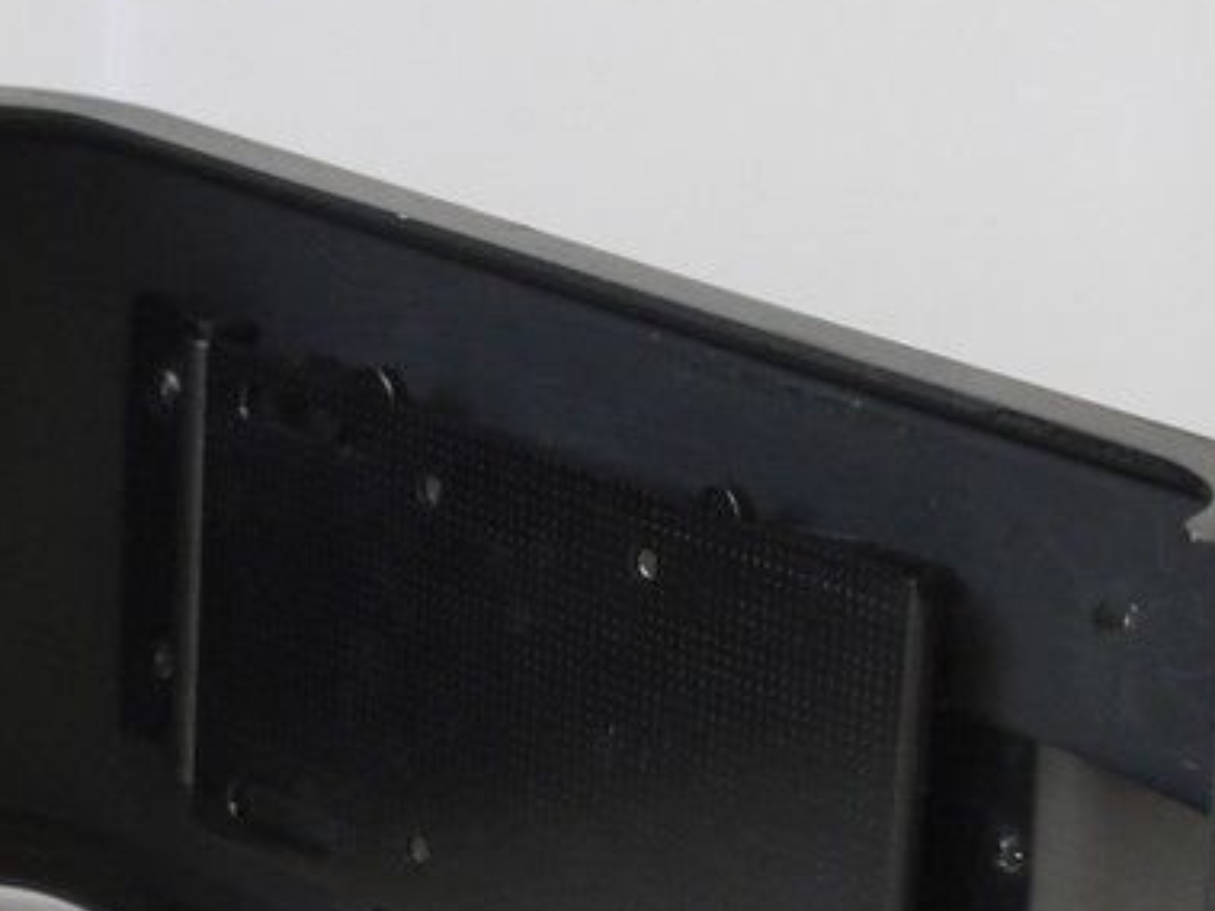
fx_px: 6667
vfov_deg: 7.8
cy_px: 728
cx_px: -106
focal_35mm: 190
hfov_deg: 10.3
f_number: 8
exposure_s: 1/30
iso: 400
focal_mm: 30
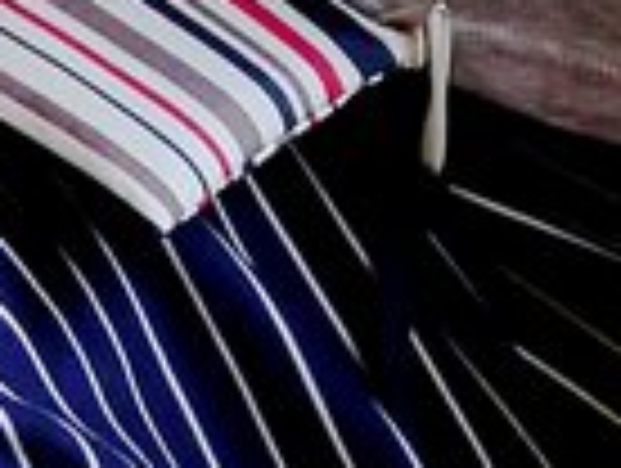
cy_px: -1393
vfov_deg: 6.2
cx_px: 670
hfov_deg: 9.8
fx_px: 3594
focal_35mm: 200
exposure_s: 1/160
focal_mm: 5.1
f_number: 2.8
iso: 125
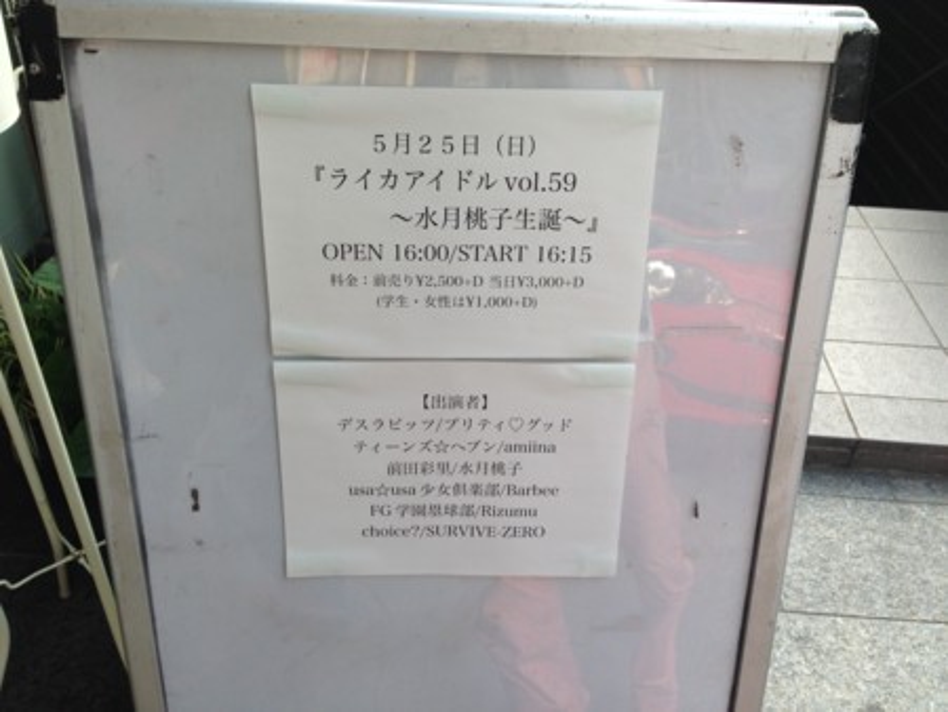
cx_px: 474
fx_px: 904
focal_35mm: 33
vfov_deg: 43.0
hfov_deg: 55.3
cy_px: 356
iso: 50
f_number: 2.4
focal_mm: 4.12
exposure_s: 1/165
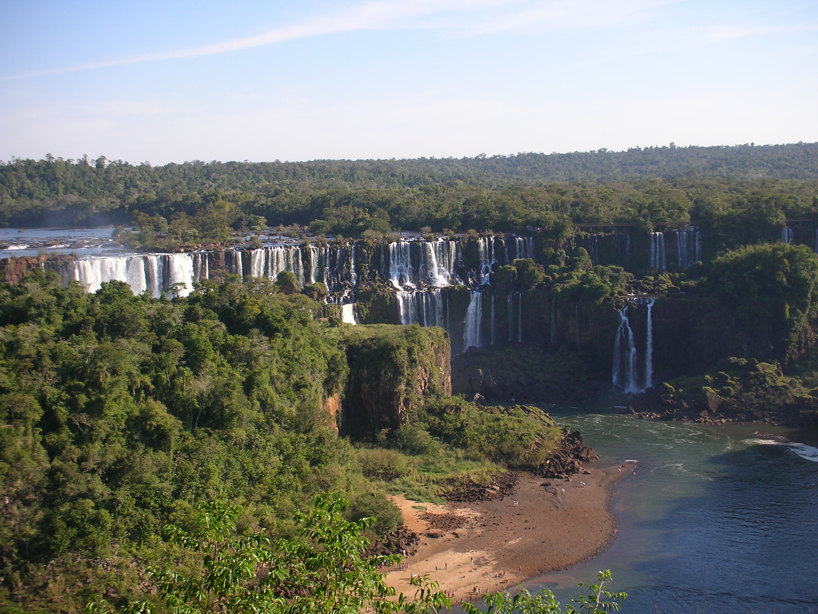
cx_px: 409
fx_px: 1252
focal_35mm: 53
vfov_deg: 27.5
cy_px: 307
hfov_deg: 36.2
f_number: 3.7
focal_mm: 8.8
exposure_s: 1/266
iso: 50
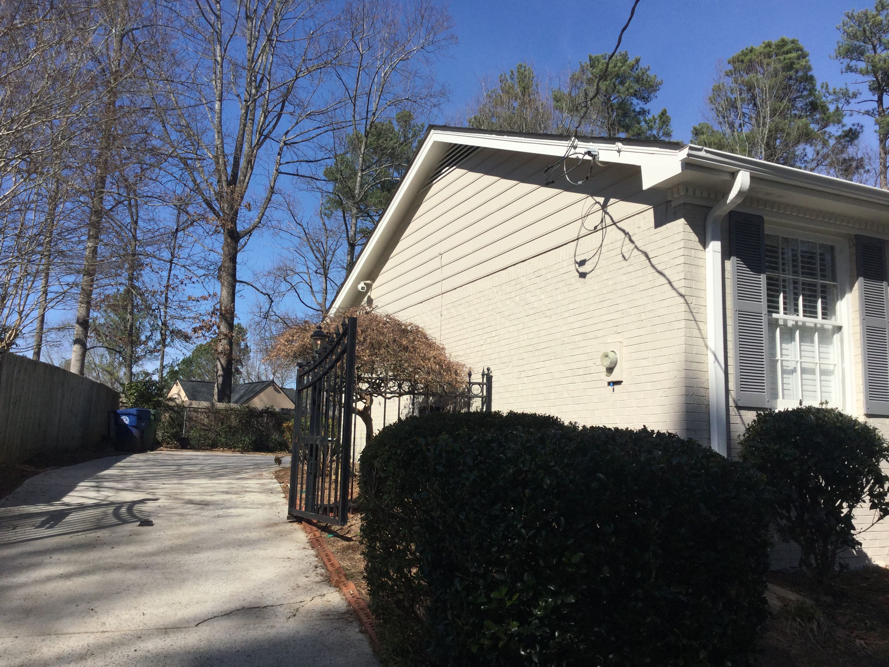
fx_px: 796
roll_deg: +0.9
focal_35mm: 31
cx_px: 444
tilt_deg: +10.1
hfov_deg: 58.4
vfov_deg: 45.4
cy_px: 334
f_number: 2.4
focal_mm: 3.3
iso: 25
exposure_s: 1/1852
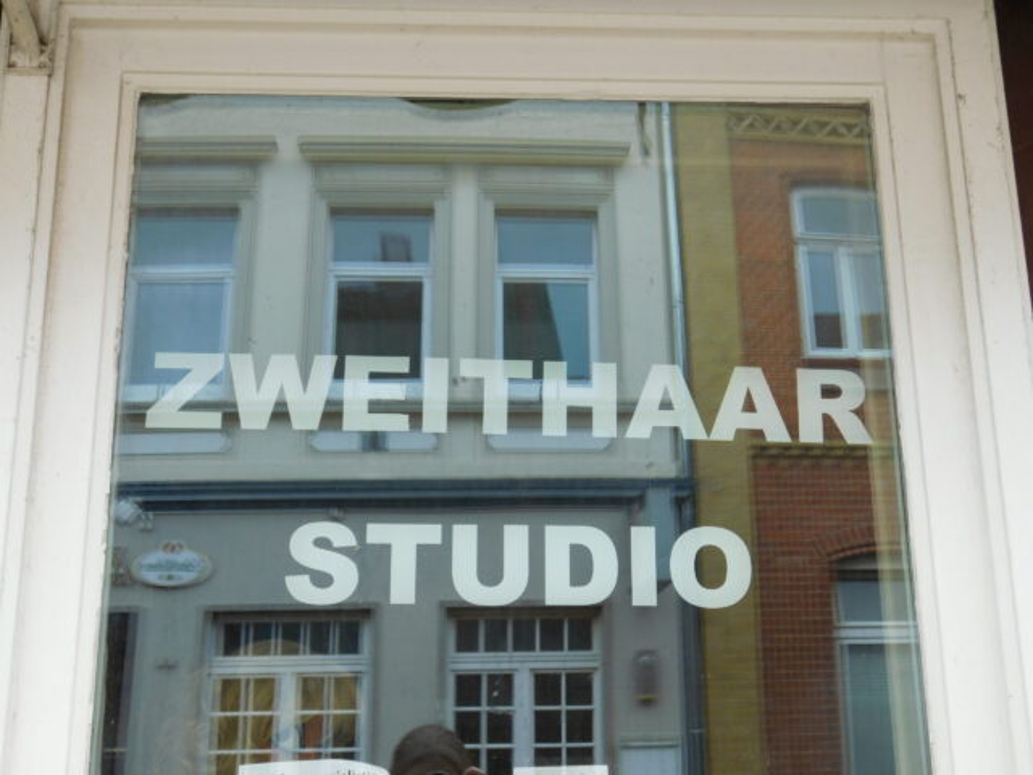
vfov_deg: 32.2
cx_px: 516
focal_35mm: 45
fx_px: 1343
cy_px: 388
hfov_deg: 42.1
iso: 125
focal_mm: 8
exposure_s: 1/50
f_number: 3.7
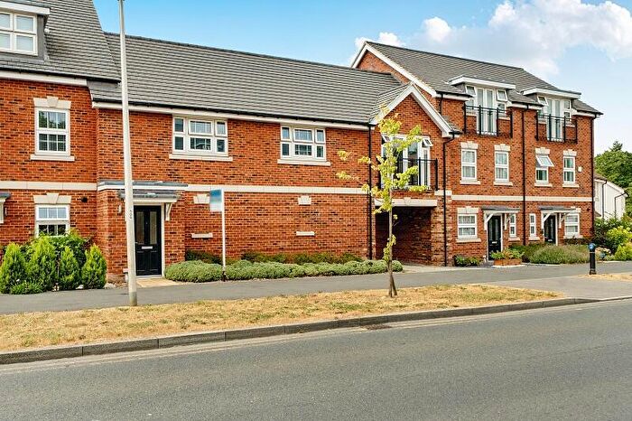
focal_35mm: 31
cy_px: 210
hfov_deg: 60.3
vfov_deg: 42.3
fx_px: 544
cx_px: 316
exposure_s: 1/1250
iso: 400
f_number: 8
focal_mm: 21
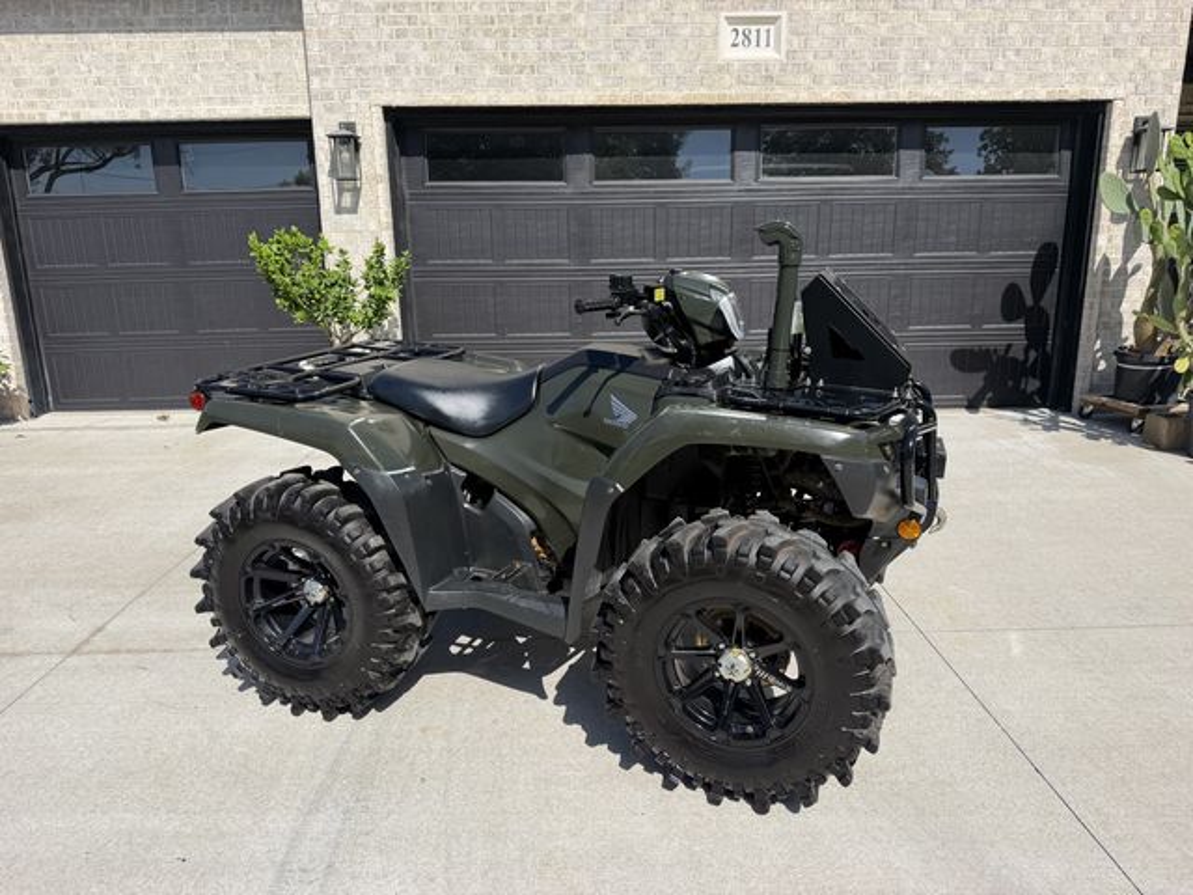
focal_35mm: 24
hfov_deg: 71.6
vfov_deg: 56.8
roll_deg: +2.7
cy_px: 448
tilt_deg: -12.1
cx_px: 596
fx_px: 827
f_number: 1.78
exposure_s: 1/4167
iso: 80
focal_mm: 6.76
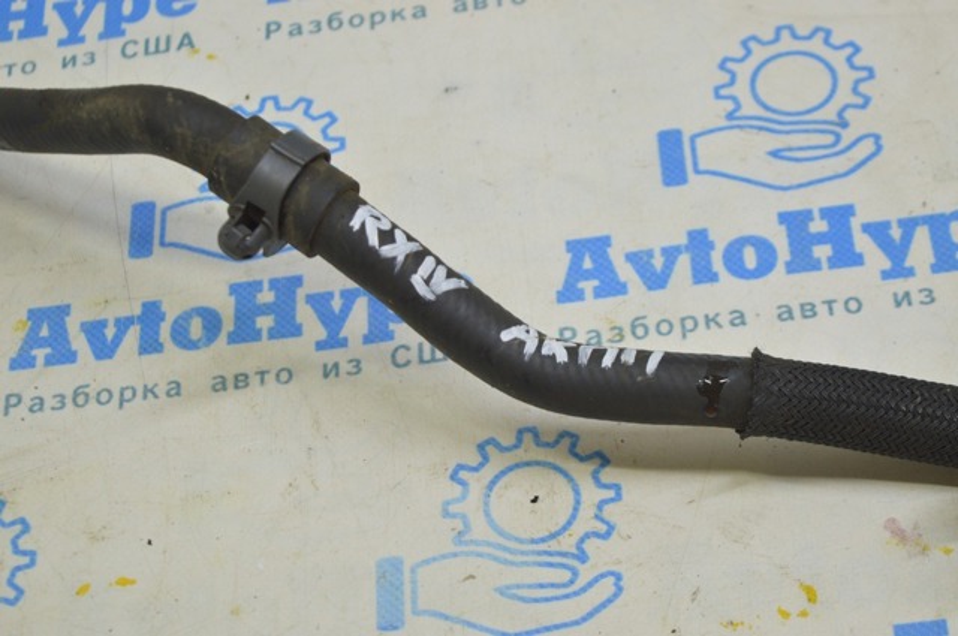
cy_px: 318
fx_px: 2193
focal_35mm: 82
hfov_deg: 24.6
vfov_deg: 16.5
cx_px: 479
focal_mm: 55
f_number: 5.6
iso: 400
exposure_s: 1/25
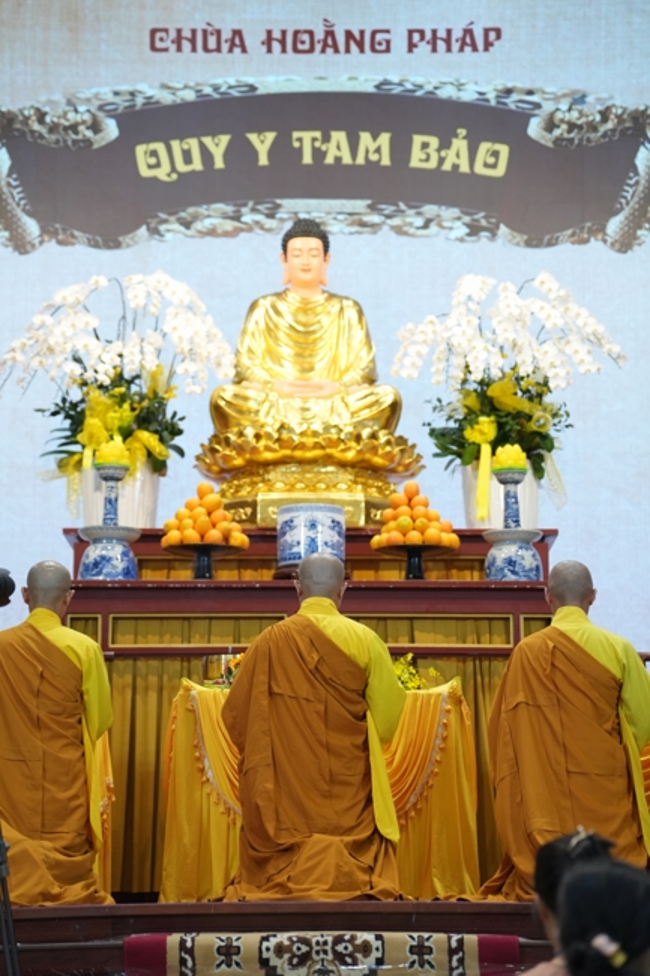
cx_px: 325
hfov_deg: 15.4
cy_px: 488
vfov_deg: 22.9
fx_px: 2412
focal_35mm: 89
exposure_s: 1/320
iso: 2000
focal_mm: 89
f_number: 2.8
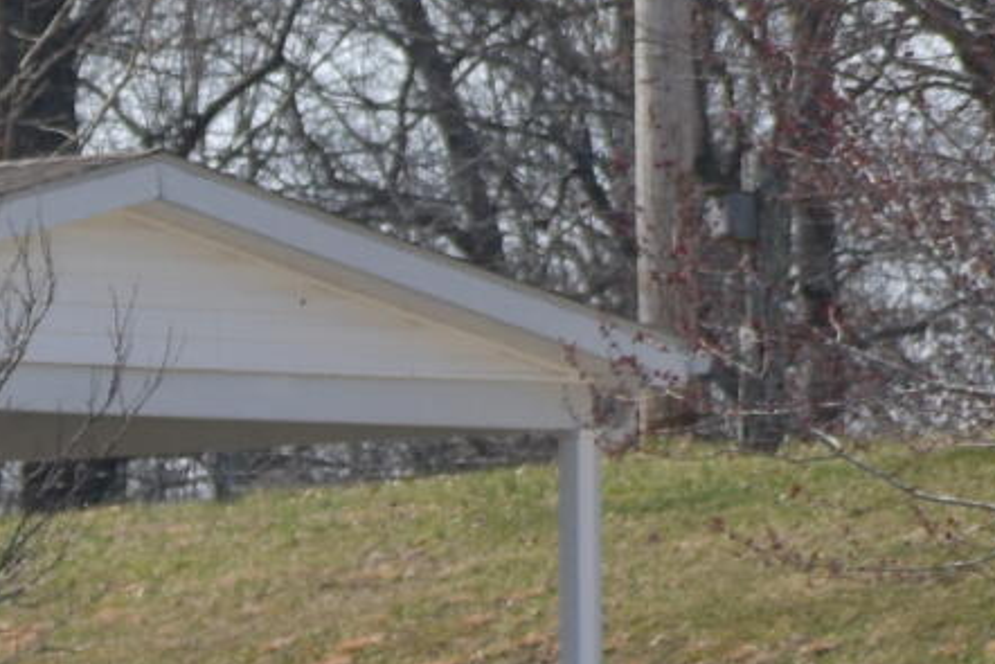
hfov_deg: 2.0
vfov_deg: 1.4
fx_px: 27591
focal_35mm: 998
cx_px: -2224
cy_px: 1713
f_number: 4.8
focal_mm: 98
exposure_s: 1/1250
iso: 200
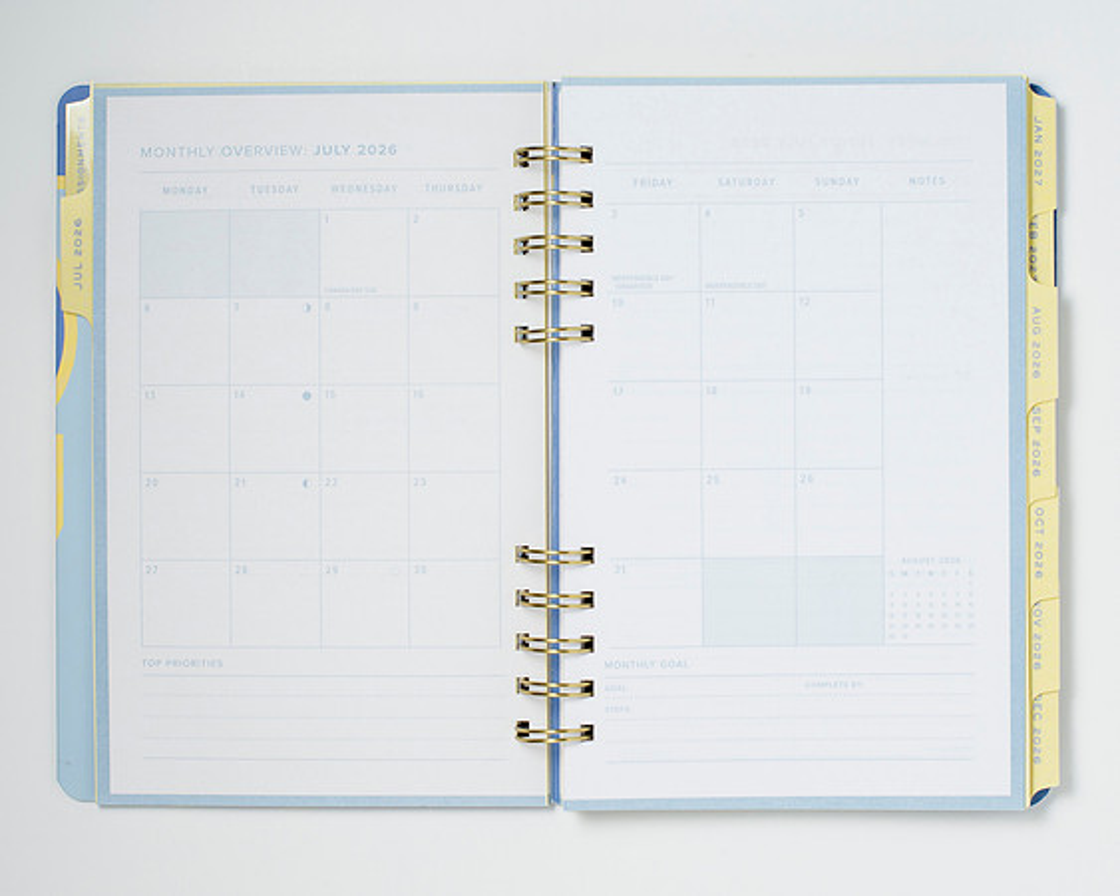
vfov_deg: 21.5
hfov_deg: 26.7
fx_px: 2358
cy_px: 483
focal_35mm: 71
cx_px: 564
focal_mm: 50
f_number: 9
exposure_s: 1/200
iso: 200
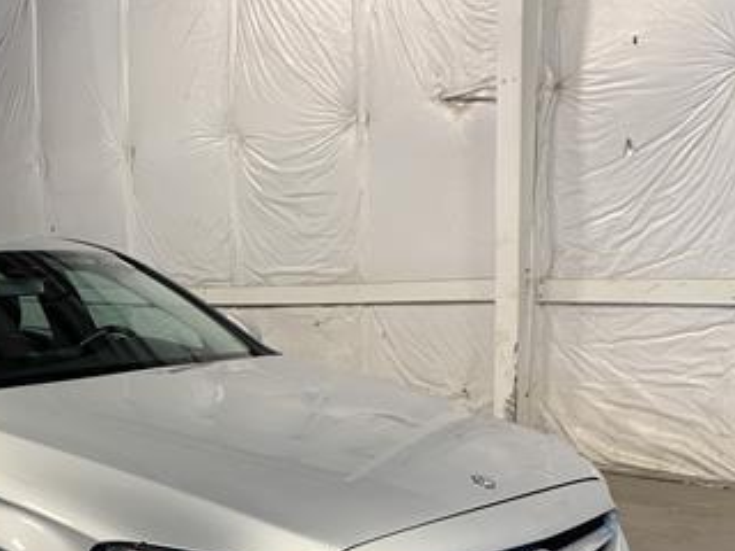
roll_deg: +2.0
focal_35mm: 52
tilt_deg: -9.4
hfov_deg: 35.3
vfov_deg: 27.3
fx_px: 1104
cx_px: 117
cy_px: 471
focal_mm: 4.25
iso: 50
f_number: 1.8
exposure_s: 1/60
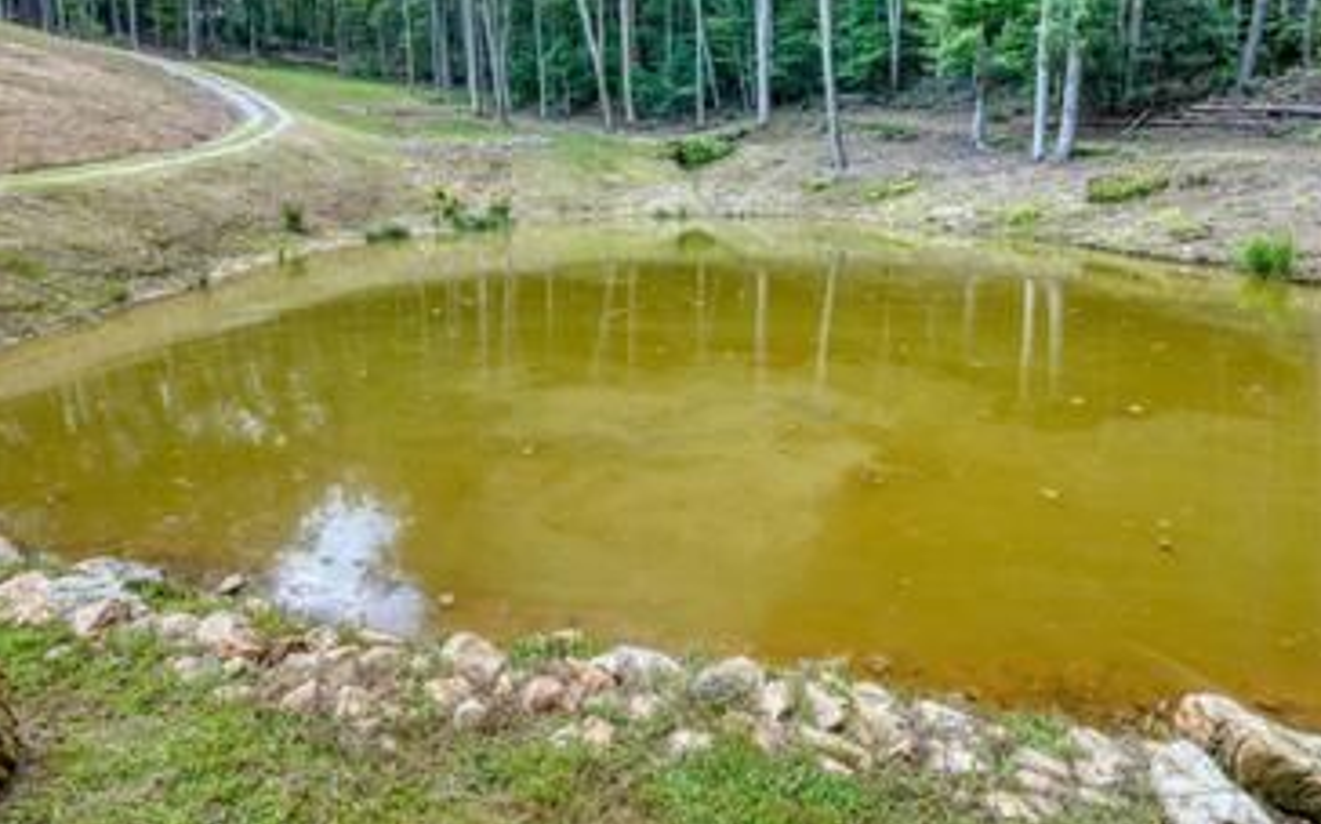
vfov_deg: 56.0
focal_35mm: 21
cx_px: 664
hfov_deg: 82.3
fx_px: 756
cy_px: 274
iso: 100
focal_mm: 10
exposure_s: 1/4
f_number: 8
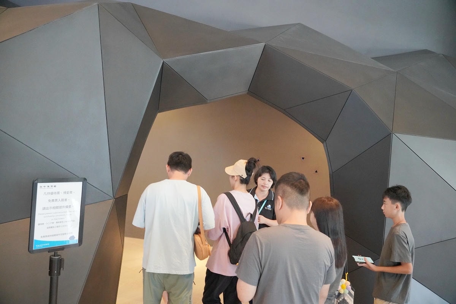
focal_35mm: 28
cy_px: 152
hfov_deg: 65.5
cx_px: 228
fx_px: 355
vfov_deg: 46.4
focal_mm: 28
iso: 10000
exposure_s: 1/160
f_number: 4
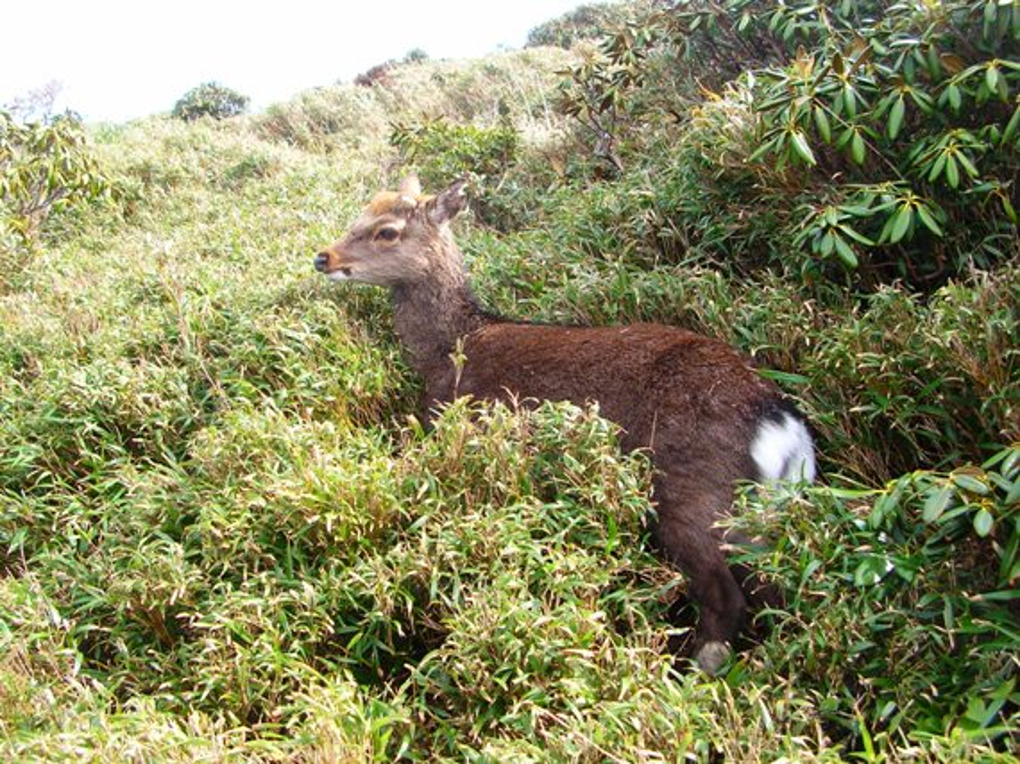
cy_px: 382
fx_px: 1031
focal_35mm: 35
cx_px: 510
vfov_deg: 40.7
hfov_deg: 52.6
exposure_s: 1/178
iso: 50
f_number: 2.8
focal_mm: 5.8
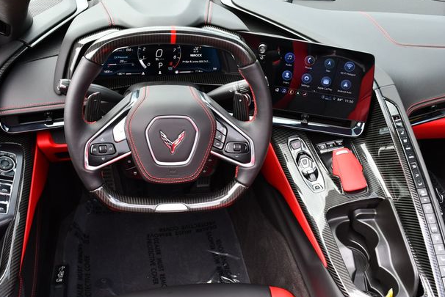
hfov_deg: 50.6
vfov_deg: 35.1
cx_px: 214
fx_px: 470
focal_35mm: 38
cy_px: 147
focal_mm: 18
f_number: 5.6
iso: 400
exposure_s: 1/250
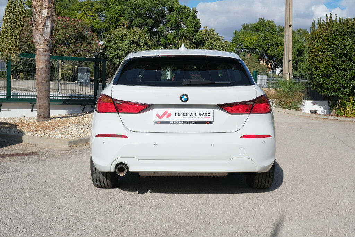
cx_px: 178
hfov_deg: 44.5
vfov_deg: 30.5
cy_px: 118
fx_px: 434
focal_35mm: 44
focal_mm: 29.6
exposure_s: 1/400
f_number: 9
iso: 160
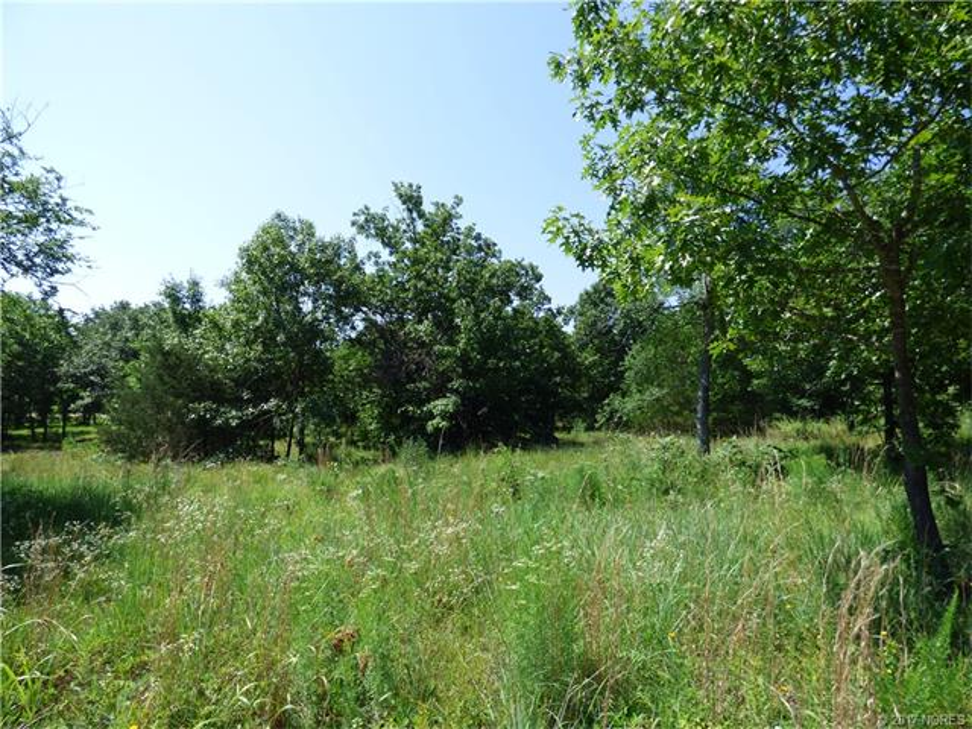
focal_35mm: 20
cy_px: 364
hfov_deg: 81.7
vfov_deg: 66.0
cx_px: 486
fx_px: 562
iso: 100
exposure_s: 1/1000
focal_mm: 3.58
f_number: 2.8
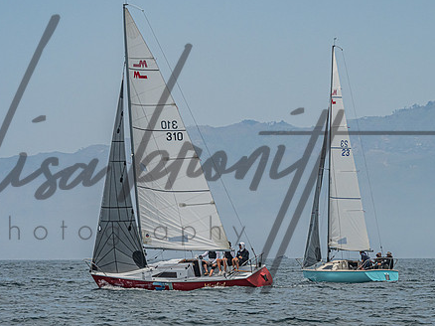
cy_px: 217
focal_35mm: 323
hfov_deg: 6.1
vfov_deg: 4.6
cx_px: 201
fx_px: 4057
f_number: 7.6
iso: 500
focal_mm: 185
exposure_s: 1/4000
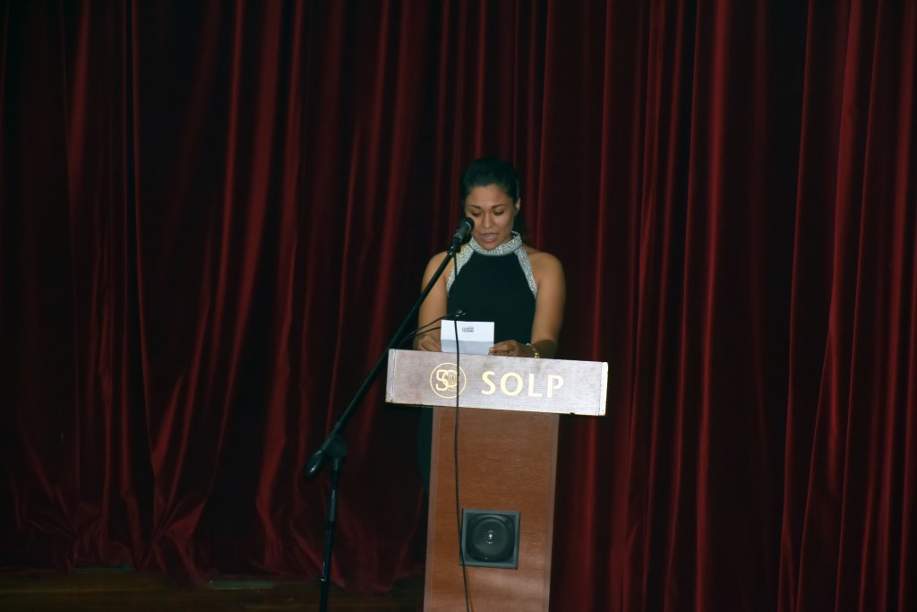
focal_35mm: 135
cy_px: 306
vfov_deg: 10.2
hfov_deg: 15.2
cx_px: 458
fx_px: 3439
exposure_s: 1/60
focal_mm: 90
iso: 800
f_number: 5.3
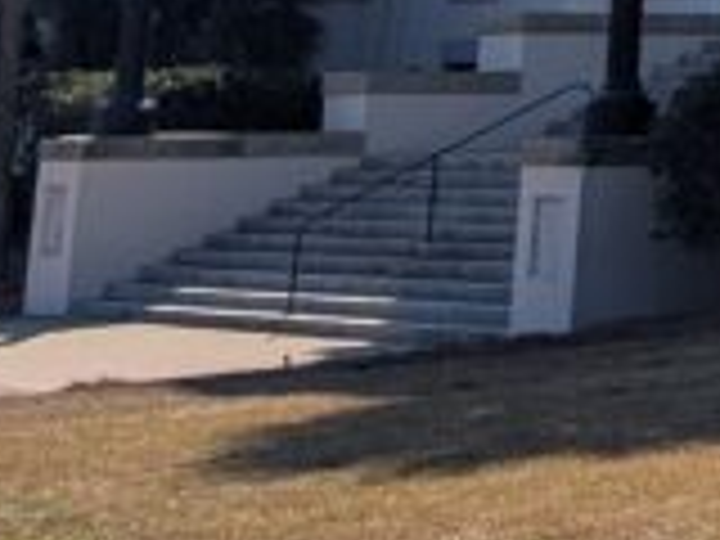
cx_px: 1944
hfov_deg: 10.3
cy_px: -587
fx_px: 3203
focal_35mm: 154
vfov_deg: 9.0
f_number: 1.68
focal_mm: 6.9
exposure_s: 1/2519
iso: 19
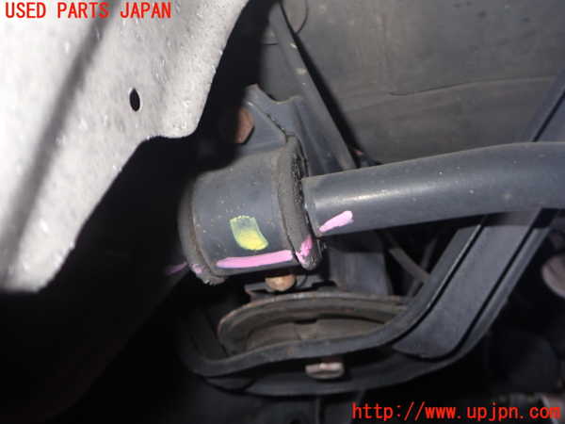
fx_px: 490
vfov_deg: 46.8
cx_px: 282
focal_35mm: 30
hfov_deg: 60.0
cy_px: 212
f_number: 6.3
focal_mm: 5.4
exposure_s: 1/30
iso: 200
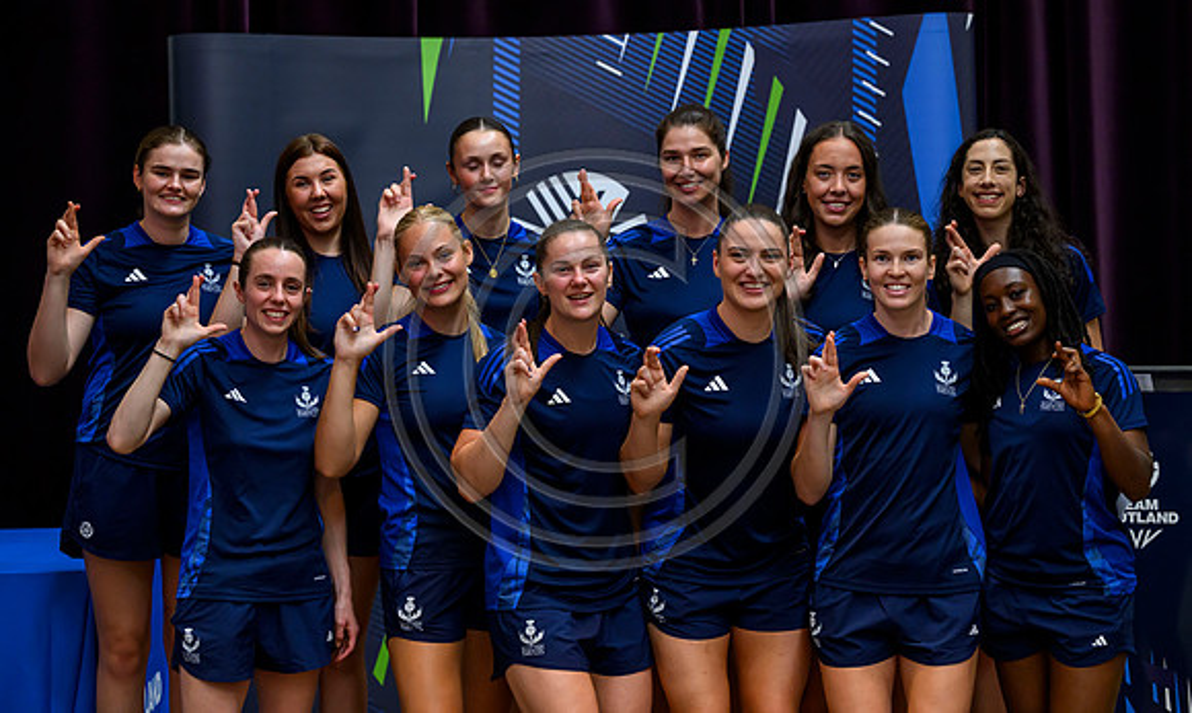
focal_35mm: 82
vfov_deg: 15.5
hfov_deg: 25.6
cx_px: 613
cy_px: 305
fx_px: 2620
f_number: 3.5
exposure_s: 1/400
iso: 4000
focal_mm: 77
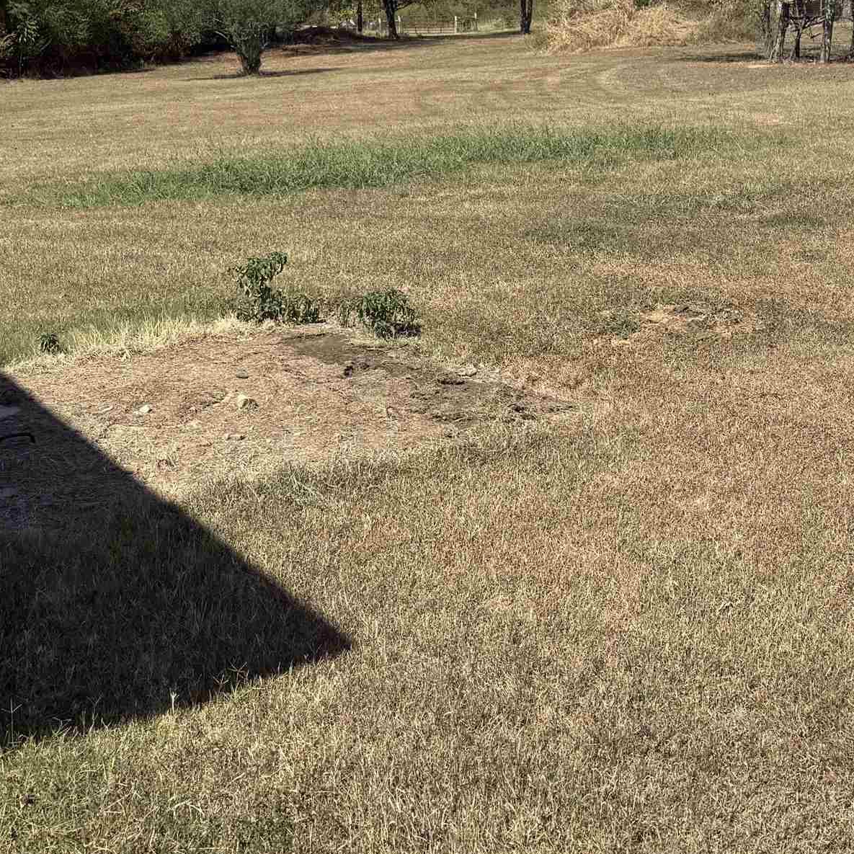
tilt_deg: -10.6
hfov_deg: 31.1
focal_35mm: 55
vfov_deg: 30.7
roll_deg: -0.2
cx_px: 467
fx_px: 1535
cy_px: 241
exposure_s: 1/4673
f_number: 1.78
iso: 80
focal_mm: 6.76
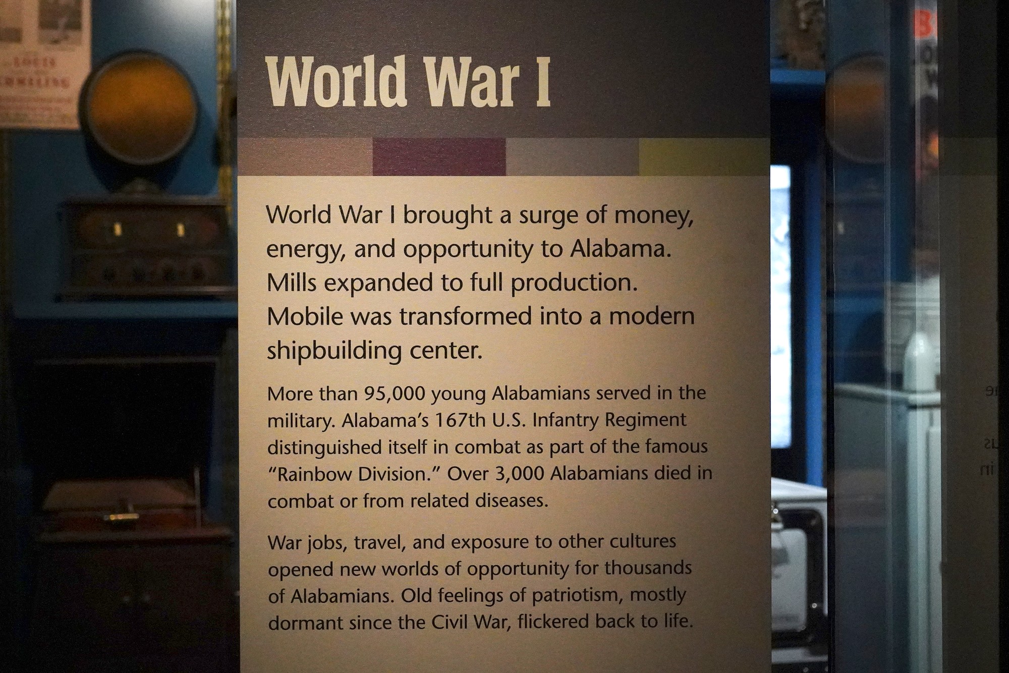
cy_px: 336
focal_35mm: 48
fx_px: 1345
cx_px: 504
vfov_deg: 28.1
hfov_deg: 41.1
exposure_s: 1/100
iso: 10000
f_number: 5.6
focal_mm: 48
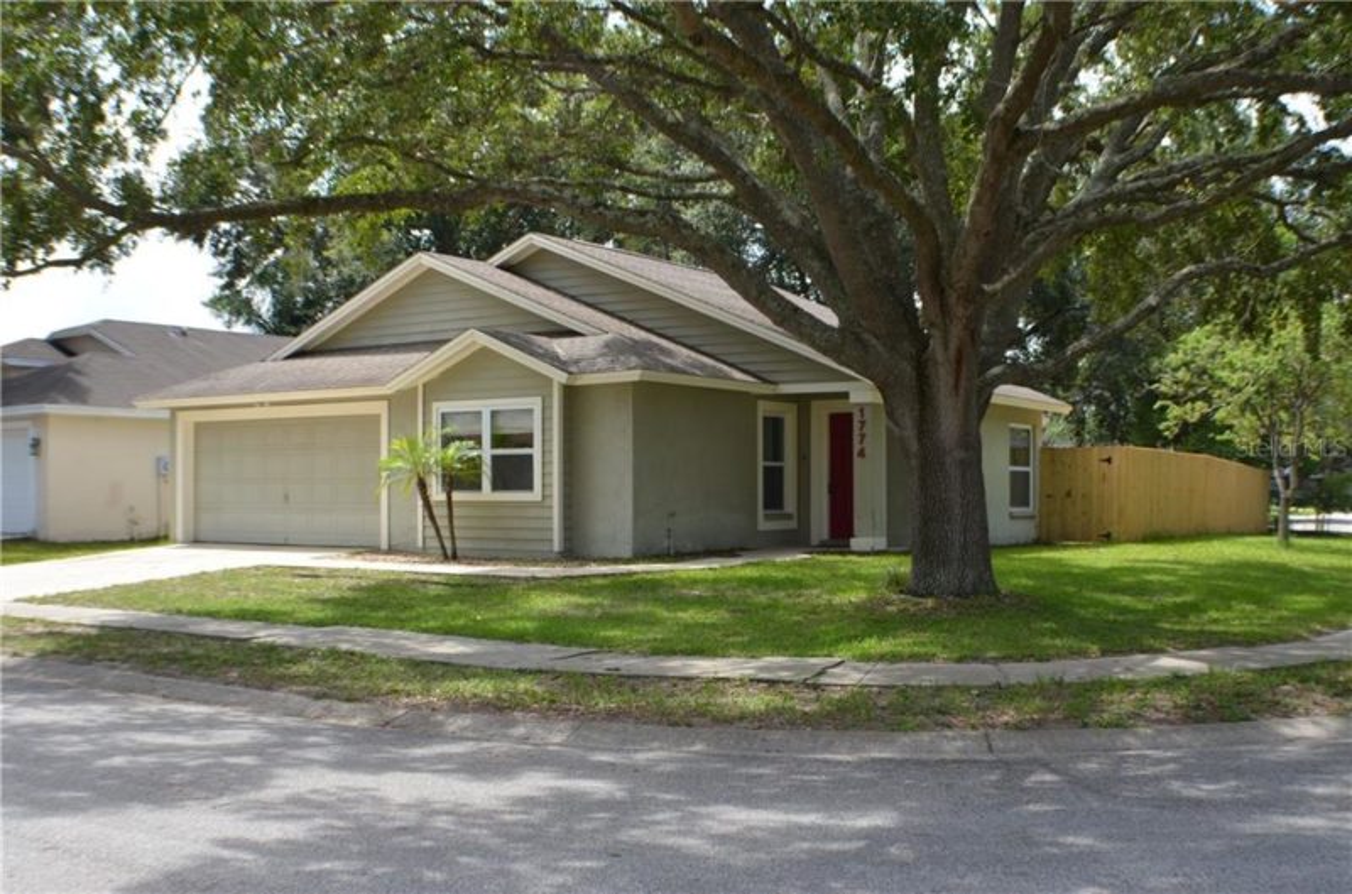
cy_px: 447
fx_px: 2135
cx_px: 676
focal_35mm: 57
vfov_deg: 23.6
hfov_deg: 35.1
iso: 200
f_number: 7.1
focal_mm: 38
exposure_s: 1/200
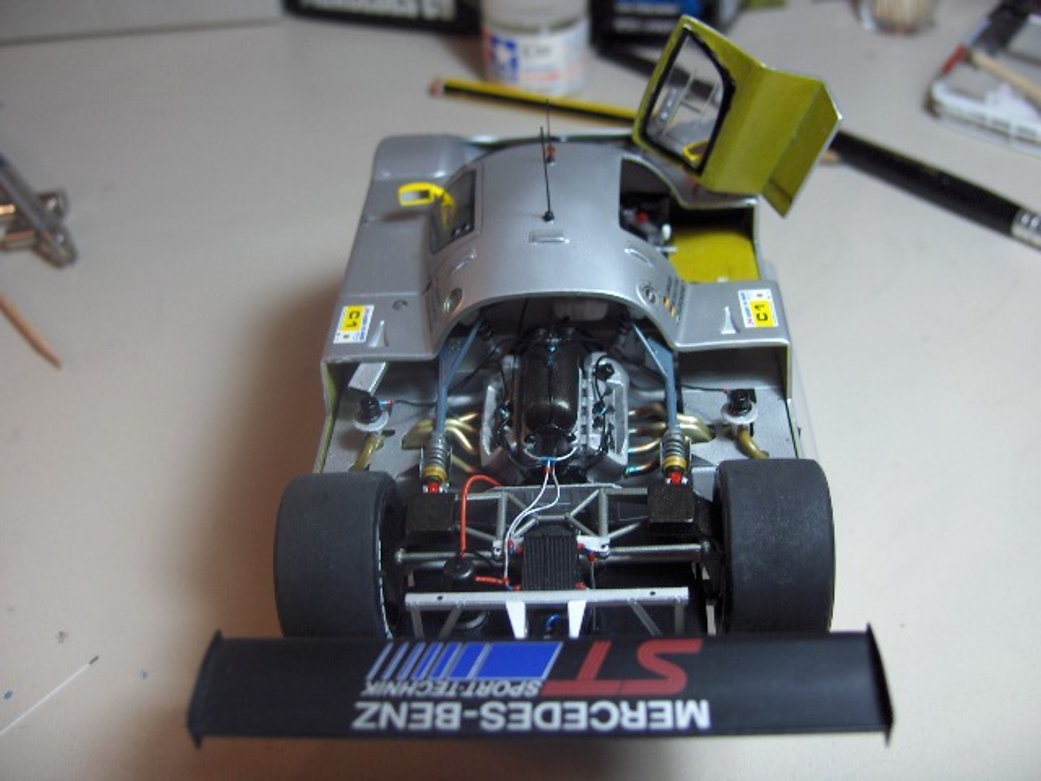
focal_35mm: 39
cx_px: 520
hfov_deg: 47.9
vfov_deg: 36.8
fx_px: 1173
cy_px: 390
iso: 200
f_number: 2.8
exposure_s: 1/56.2
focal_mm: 8
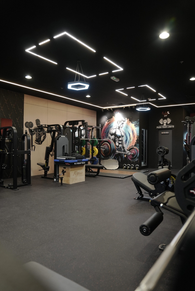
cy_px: 146
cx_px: 98
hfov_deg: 53.2
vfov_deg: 73.7
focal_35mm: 24
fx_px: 195
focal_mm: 24
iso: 1250
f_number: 2.8
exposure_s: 1/100
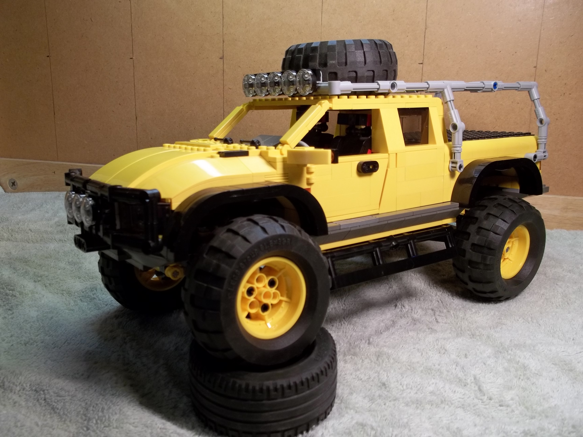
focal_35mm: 33
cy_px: 218
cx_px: 292
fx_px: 556
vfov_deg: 42.9
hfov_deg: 55.4
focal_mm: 5.9
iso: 64
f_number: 3.3
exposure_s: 1/40
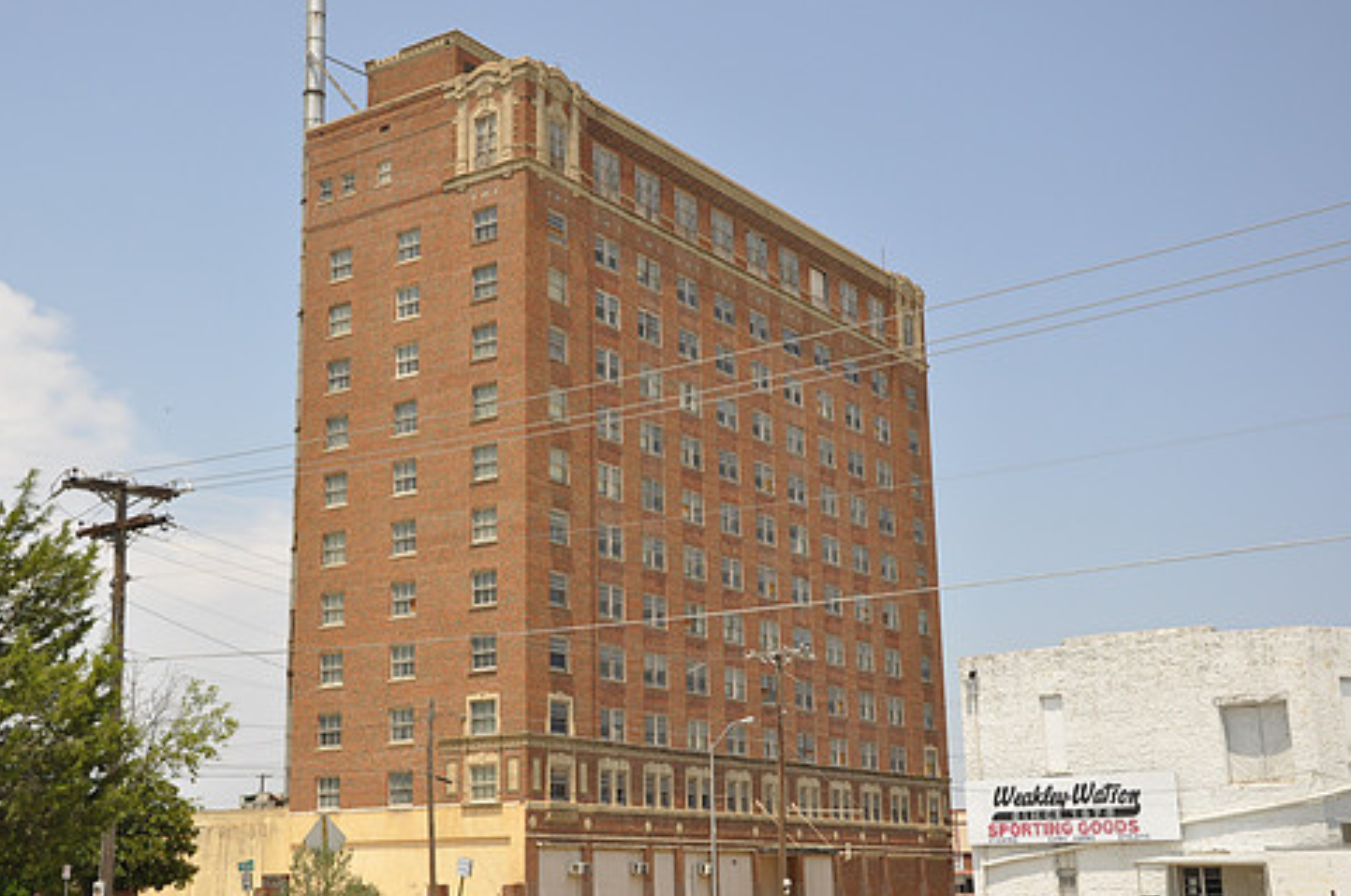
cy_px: 456
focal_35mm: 47
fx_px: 1761
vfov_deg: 28.5
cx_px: 609
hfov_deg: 41.9
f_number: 7.1
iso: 200
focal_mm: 26
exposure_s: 1/200
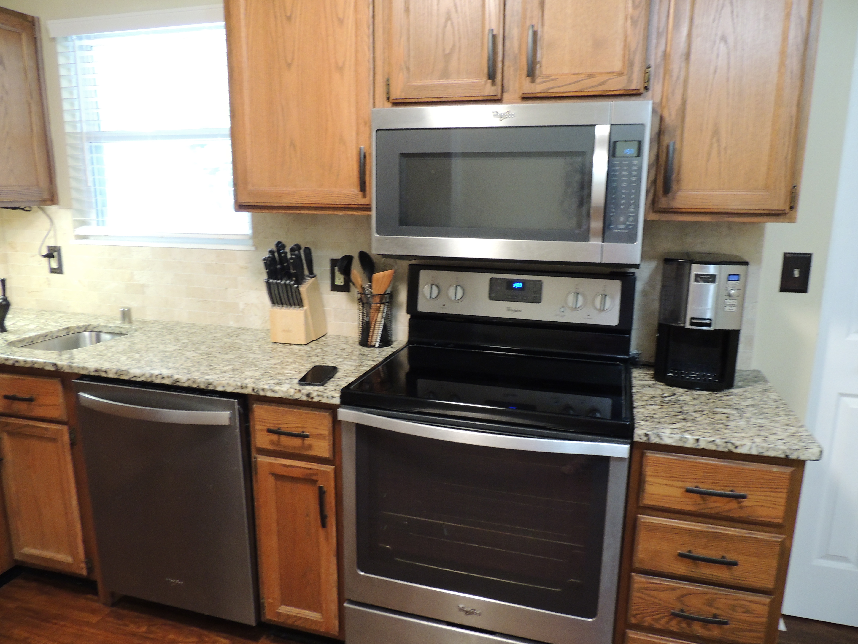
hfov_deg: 71.6
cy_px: 322
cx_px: 429
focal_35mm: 24
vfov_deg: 56.8
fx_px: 595
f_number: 3
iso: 400
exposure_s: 1/15
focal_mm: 4.3
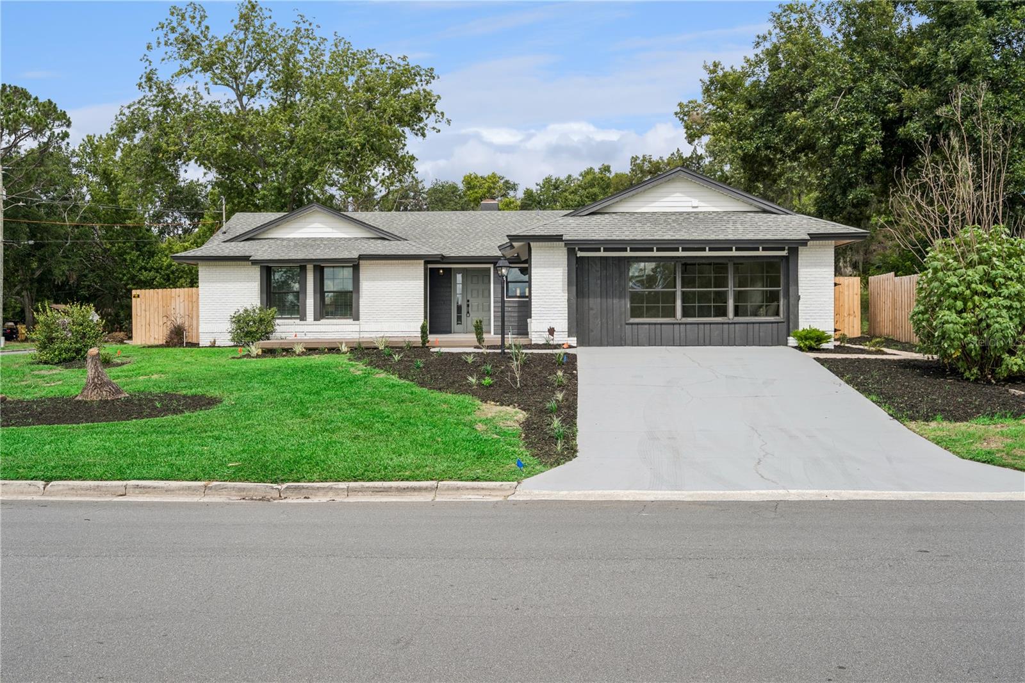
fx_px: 996
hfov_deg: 54.4
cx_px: 512
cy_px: 342
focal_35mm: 35
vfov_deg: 37.8
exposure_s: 1/500
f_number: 9
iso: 400
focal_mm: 35
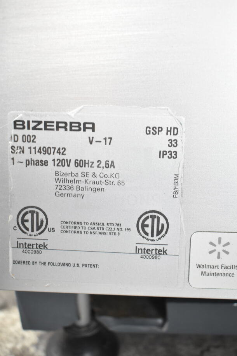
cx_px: 118
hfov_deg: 29.9
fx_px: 444
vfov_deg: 43.6
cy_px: 178
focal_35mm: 45
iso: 1600
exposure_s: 1/60
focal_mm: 30
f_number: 4.2
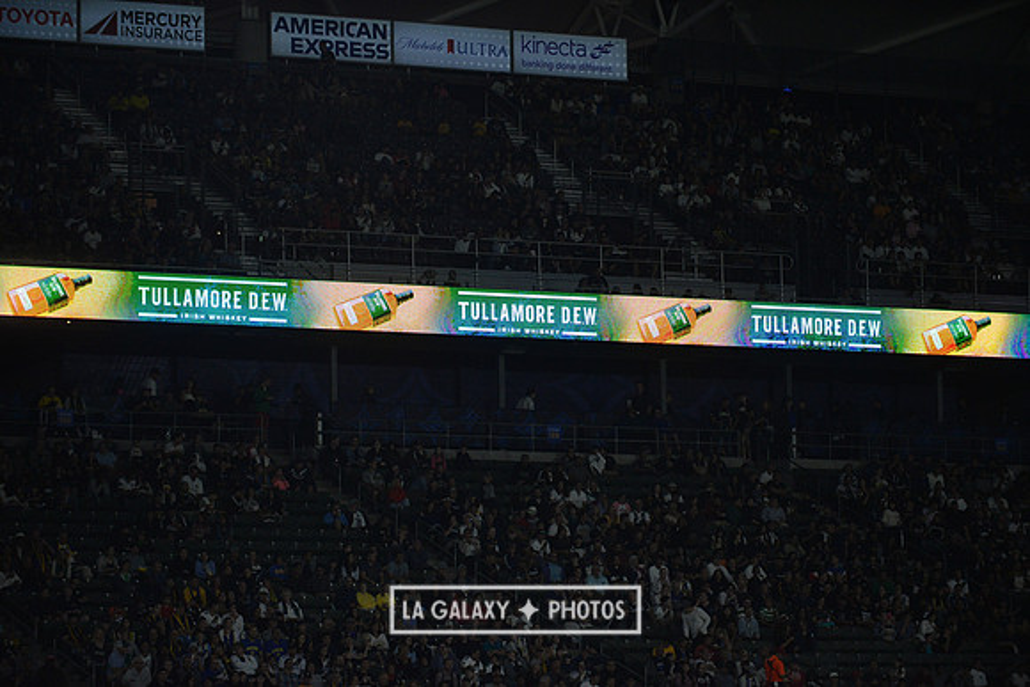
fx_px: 5151
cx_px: 515
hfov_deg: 11.4
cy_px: 344
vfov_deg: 7.6
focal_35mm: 180
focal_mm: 180
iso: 1600
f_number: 2.8
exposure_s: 1/3200
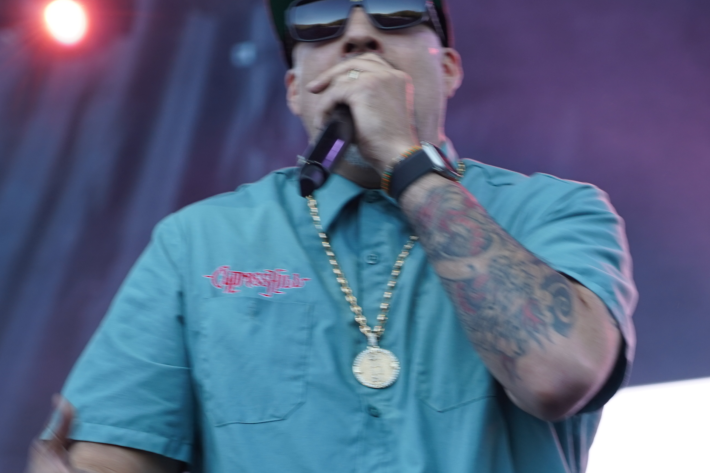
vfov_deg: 5.7
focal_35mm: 243
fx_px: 4792
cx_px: 398
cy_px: 264
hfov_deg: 8.5
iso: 320
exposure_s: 1/160
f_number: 4
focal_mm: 105
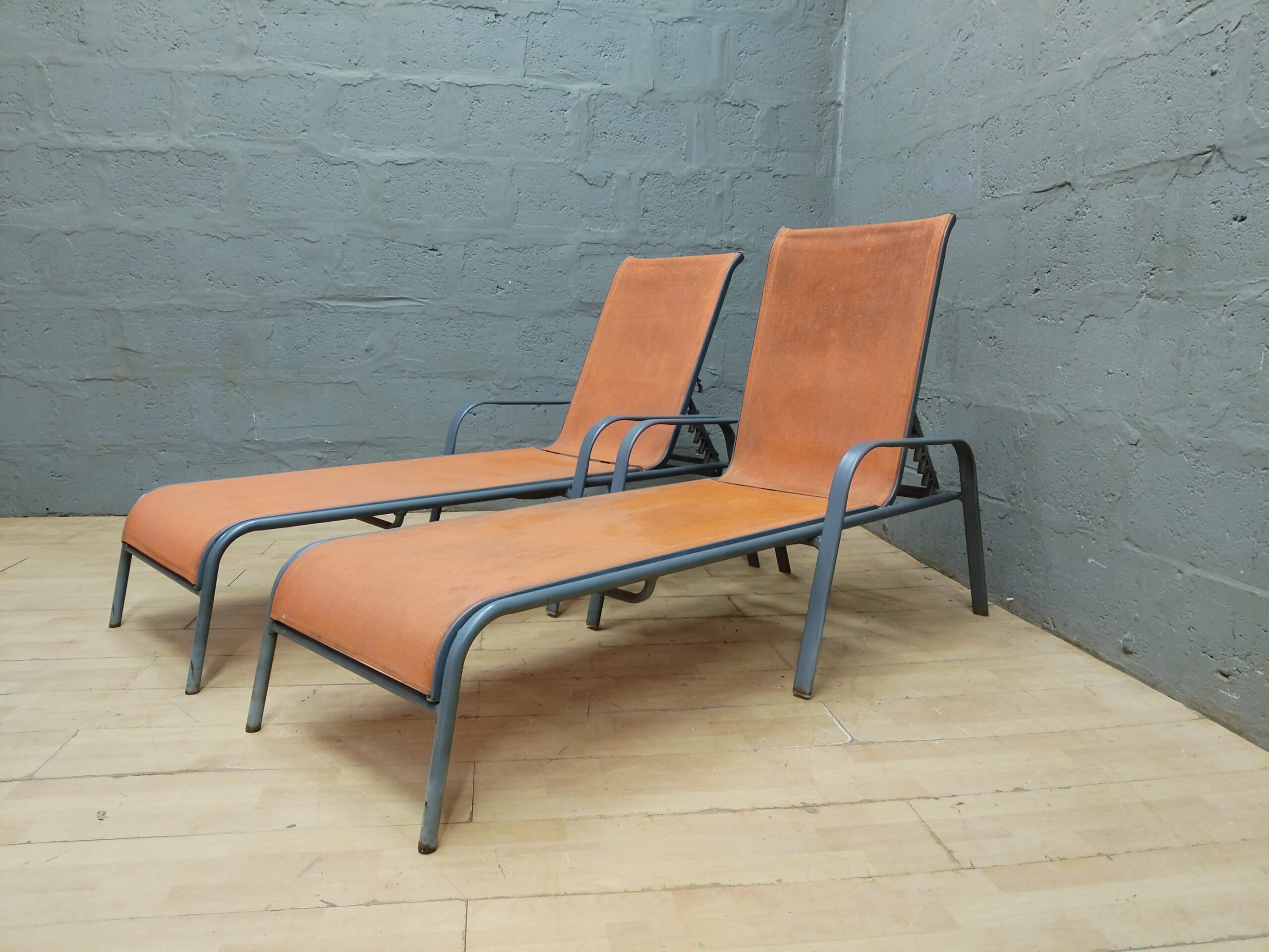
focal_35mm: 26
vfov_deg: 53.1
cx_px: 634
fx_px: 953
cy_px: 476
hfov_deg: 67.3
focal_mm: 4.25
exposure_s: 1/20
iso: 615
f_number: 1.8
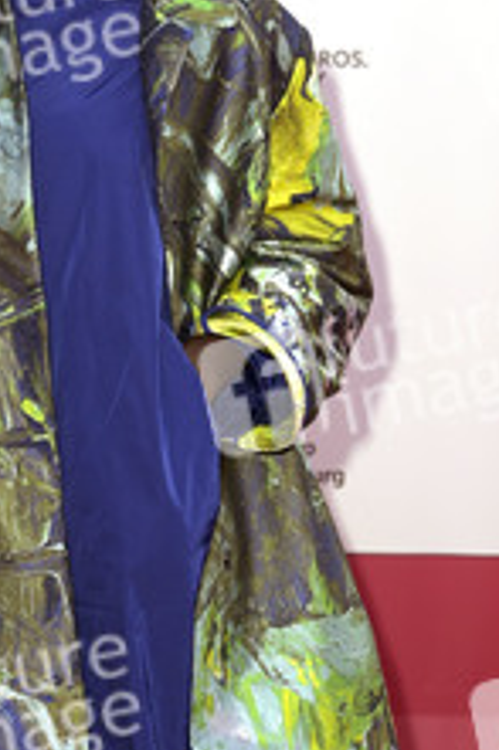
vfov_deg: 16.6
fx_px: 2561
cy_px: 207
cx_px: 64
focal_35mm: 123
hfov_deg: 11.1
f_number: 5.6
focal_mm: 68
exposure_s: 1/200
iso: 250
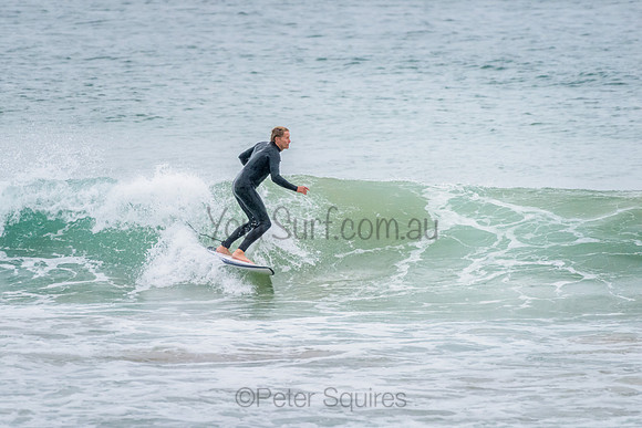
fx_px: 10940
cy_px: 177
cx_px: 248
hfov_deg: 3.4
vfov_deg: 2.2
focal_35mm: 613
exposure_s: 1/1000
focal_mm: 500
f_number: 5.6
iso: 1100
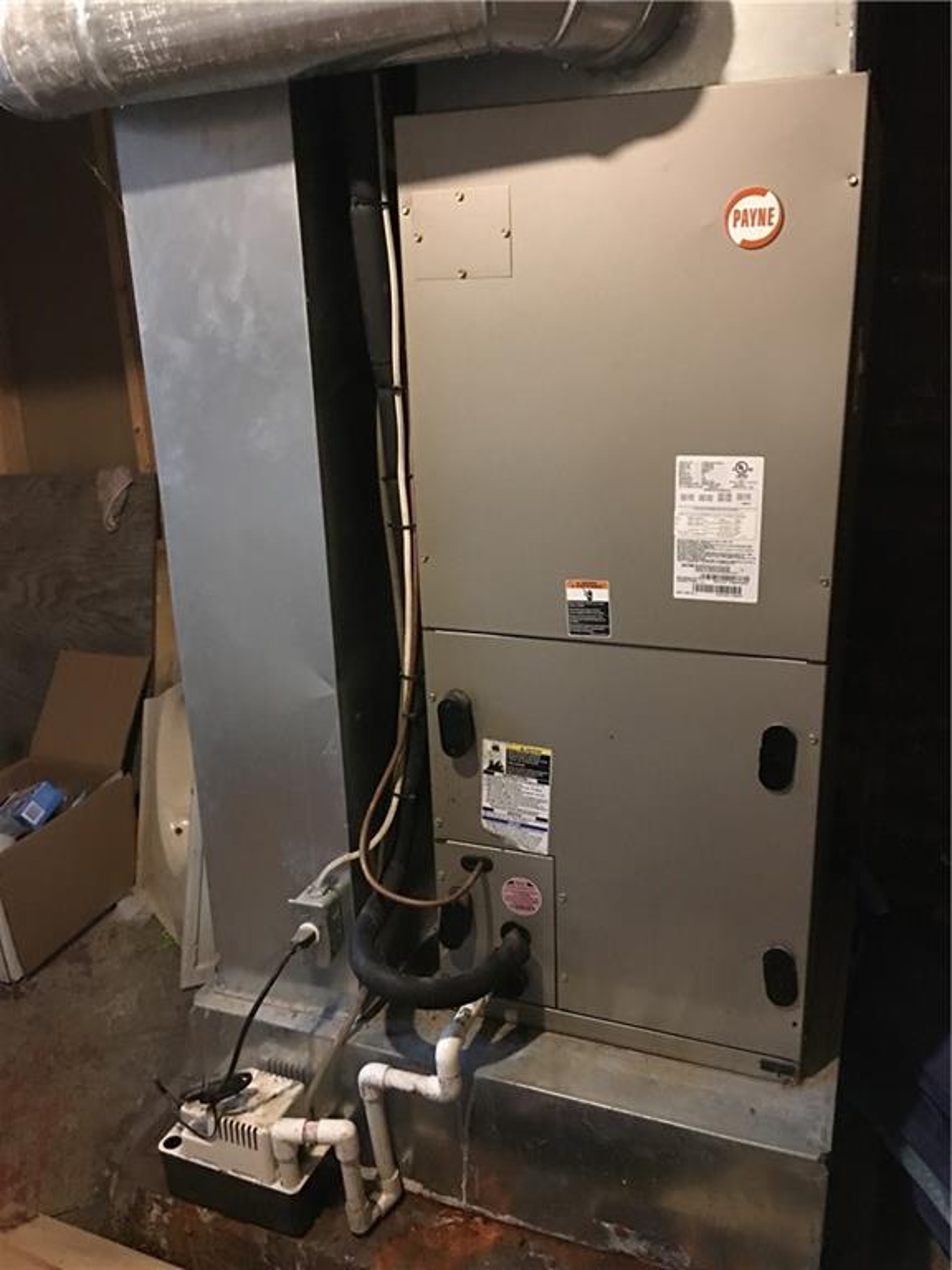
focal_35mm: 29
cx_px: 476
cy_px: 635
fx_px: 1063
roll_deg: +2.0
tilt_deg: -16.9
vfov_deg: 61.7
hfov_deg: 48.2
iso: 80
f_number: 2.2
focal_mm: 4.15
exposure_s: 1/4
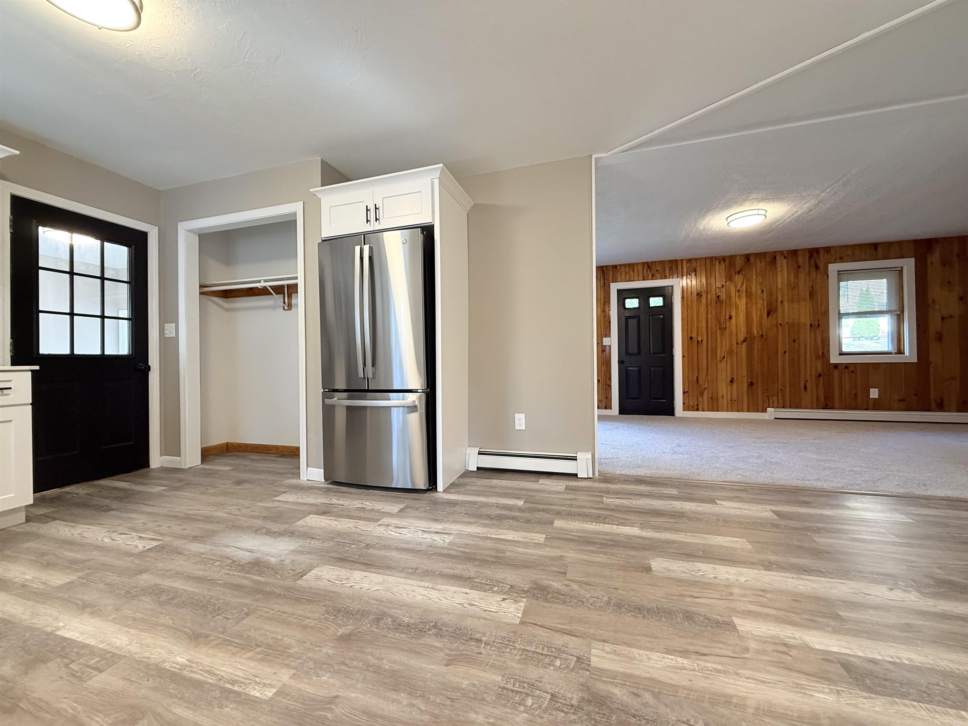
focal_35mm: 14
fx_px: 391
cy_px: 363
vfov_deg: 85.7
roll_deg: +0.1
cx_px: 484
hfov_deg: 102.1
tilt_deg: -0.2
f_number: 2.2
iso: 250
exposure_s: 1/60
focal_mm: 2.22
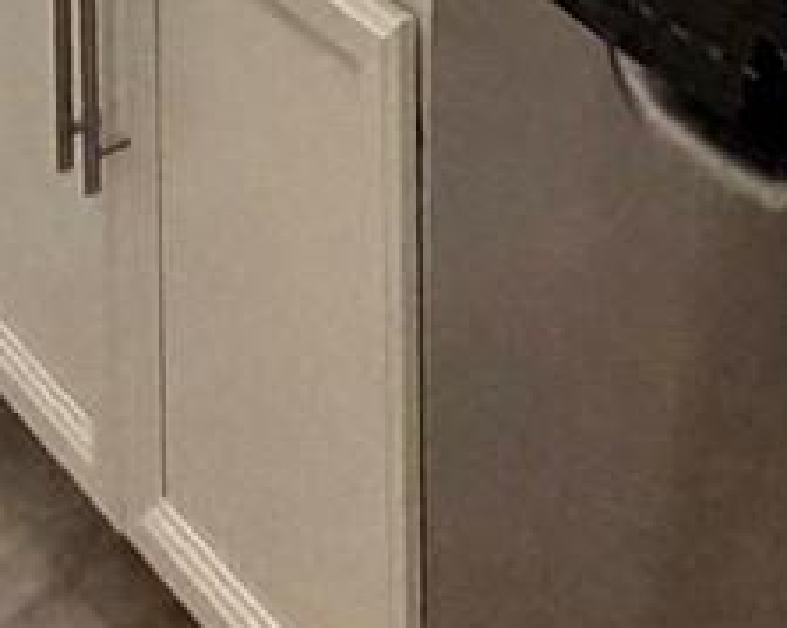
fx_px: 2281
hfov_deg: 17.6
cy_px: -1111
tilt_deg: -1.2
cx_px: 1175
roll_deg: +0.2
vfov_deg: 11.4
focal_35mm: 98
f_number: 2.2
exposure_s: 1/120
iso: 200
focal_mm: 2.22
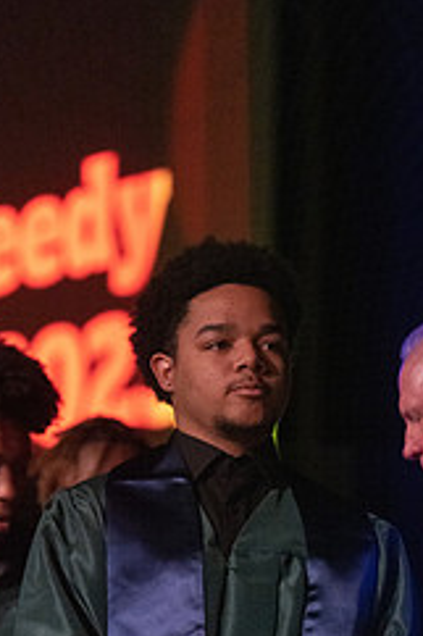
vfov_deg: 7.7
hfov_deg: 5.1
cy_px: 463
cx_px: 166
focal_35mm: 268
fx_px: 4730
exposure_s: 1/1000
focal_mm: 144
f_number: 2.8
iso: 16000
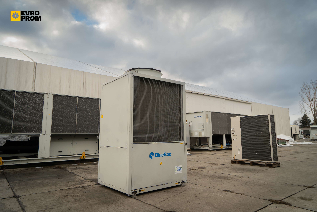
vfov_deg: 53.1
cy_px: 106
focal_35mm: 24
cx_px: 158
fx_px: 211
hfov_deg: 73.7
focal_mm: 24
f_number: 4
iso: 400
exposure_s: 1/160
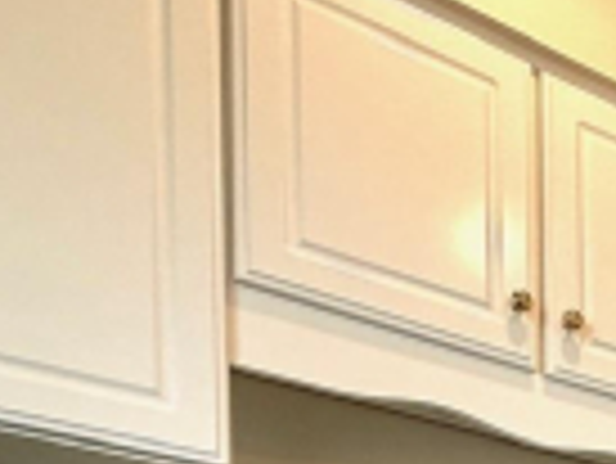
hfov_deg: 21.3
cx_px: 1041
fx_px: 1211
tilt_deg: -0.4
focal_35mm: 68
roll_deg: +0.8
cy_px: 901
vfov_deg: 16.8
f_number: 2.2
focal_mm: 2.22
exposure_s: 1/120
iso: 100
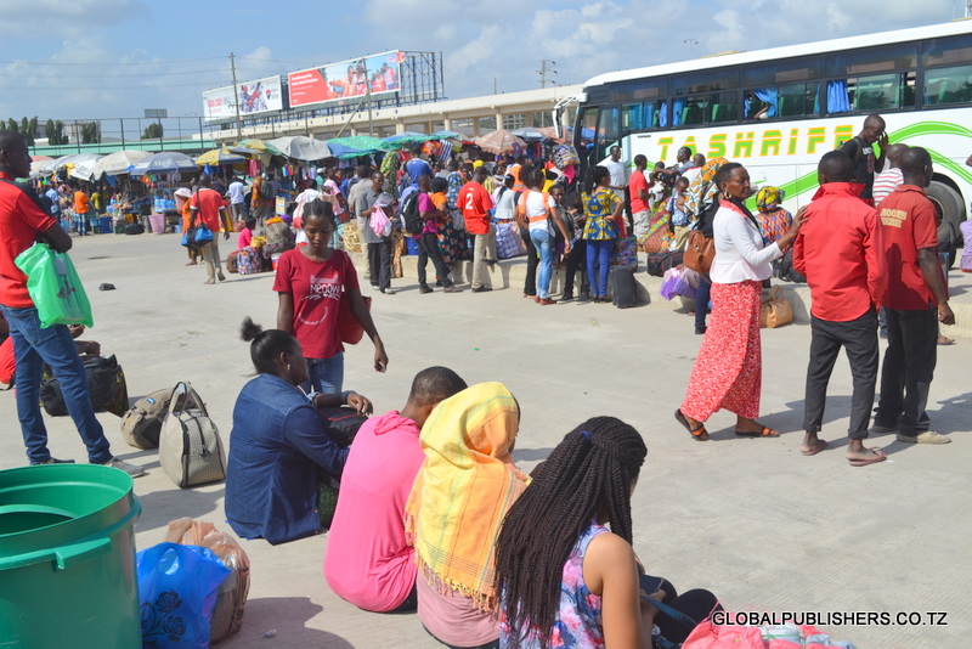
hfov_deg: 53.1
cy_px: 324
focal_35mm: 36
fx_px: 972
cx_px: 486
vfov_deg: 36.9
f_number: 9
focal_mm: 24
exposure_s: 1/320
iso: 100
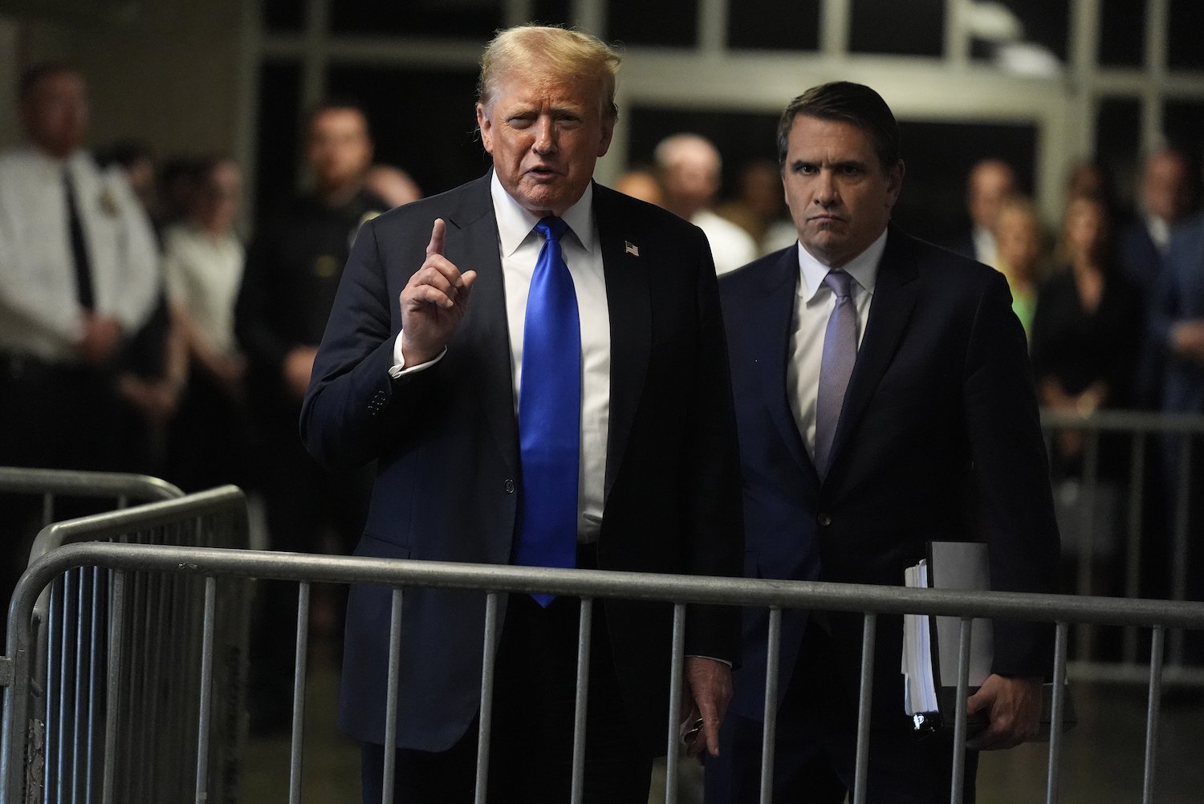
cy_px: 402
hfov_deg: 10.3
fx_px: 6692
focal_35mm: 200
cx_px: 602
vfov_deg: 6.9
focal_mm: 200
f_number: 2.8
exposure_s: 1/250
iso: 4000
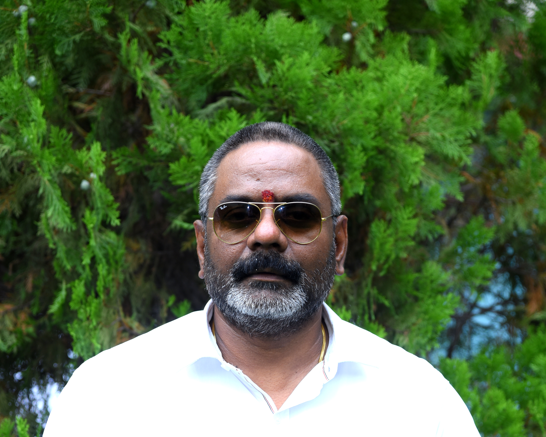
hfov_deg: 12.4
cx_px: 273
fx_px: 2505
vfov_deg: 9.9
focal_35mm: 155
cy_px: 372
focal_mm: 110
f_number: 4.5
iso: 200
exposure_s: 1/200
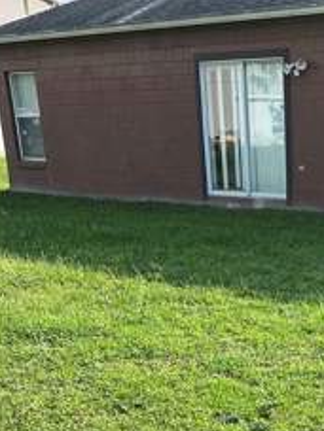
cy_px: 560
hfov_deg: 19.4
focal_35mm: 73
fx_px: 911
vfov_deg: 23.6
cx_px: 347
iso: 50
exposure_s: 1/1224
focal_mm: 5.7
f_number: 1.5
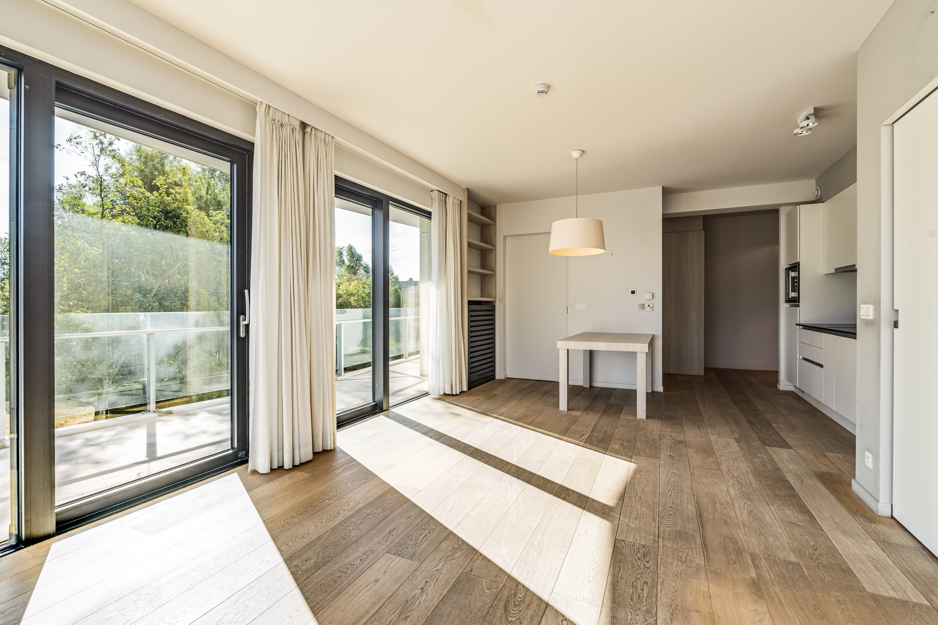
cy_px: 312
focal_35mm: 16
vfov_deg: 73.7
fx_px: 417
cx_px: 469
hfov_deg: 96.7
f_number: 11
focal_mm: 16
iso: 250
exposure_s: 1/200
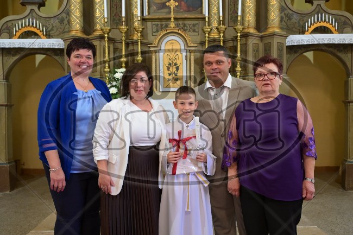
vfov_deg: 35.0
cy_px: 118
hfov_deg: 50.7
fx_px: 372
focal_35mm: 38
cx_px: 176
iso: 5000
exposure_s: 1/125
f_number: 5
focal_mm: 38
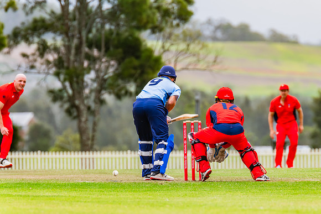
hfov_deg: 3.1
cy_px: 110
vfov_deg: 2.1
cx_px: 176
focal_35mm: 660
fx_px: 5884
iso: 800
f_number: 9
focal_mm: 600
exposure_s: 1/1250
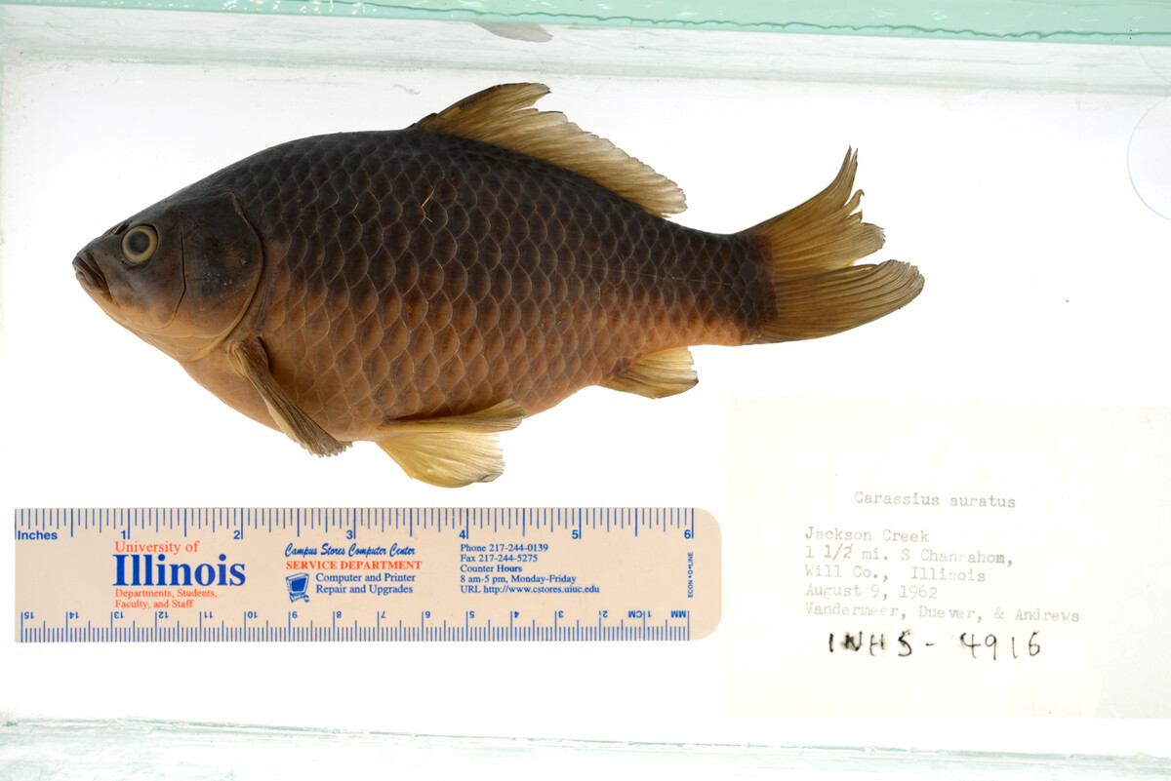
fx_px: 1952
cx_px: 586
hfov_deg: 33.4
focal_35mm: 60
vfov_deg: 22.6
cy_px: 390
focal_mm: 60
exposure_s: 1/125
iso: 100
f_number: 10
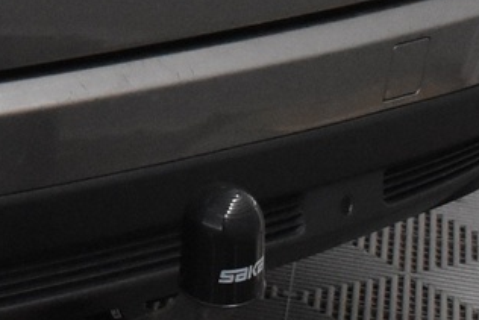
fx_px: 2763
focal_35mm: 208
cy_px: -341
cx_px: -480
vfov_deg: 6.4
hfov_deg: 9.3
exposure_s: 1/160
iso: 3200
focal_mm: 27
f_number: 6.3
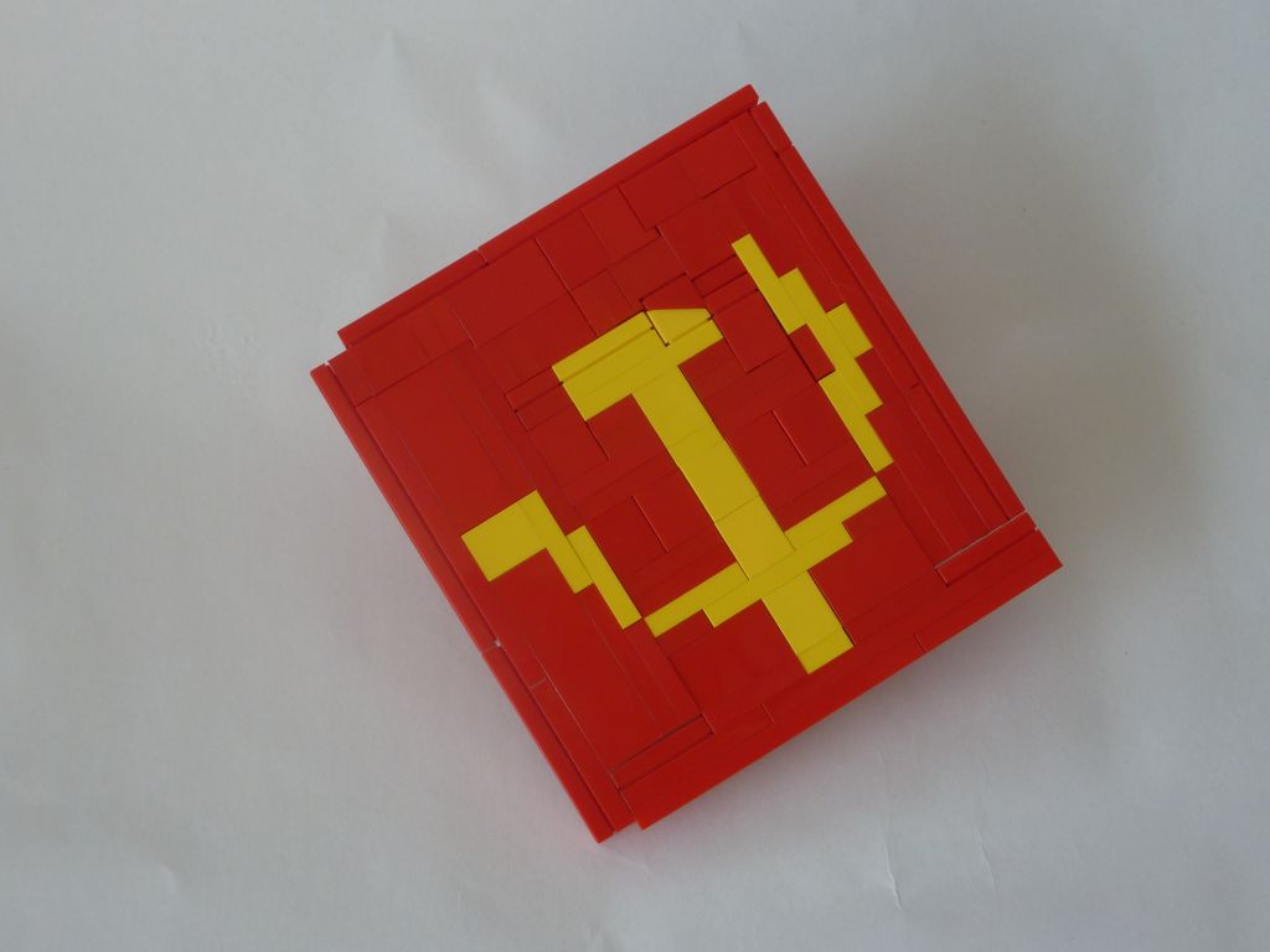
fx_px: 2311
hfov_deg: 30.7
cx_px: 635
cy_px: 476
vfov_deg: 23.3
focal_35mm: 63
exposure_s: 1/40
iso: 100
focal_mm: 10.3
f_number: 4
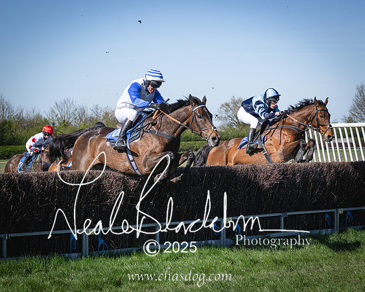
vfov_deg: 15.2
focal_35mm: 101
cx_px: 217
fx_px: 1093
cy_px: 150
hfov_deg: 18.9
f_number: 4
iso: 200
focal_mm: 70
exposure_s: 1/1600
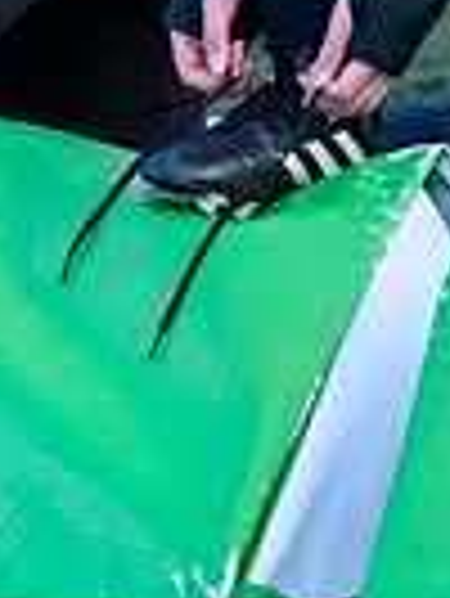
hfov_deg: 2.8
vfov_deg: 3.7
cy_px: -354
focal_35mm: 536
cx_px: -656
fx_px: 9276
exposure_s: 1/1600
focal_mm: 99
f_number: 4
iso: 1600
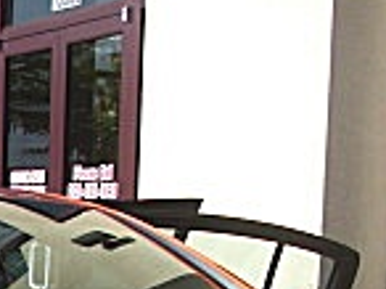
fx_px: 1759
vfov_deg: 9.0
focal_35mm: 158
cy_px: 517
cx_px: -204
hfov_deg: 11.9
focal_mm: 6.3
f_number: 2.8
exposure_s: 1/500
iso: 50
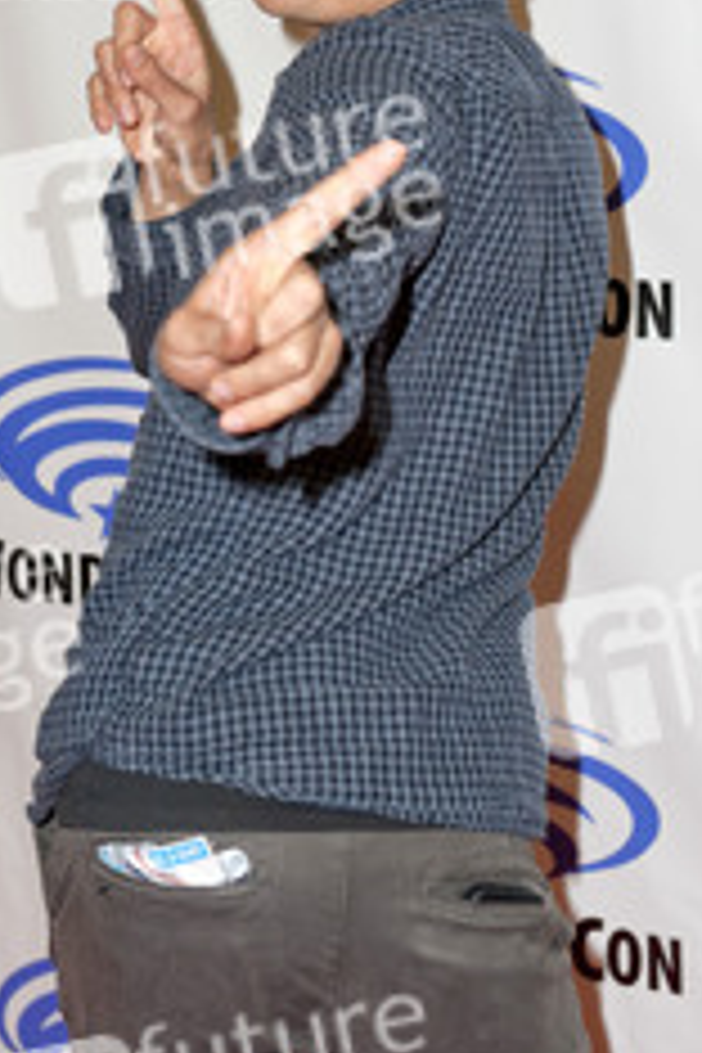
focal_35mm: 94
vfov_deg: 21.7
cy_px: 428
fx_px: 2749
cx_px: 344
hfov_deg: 14.6
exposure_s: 1/400
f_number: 4
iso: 400
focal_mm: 55
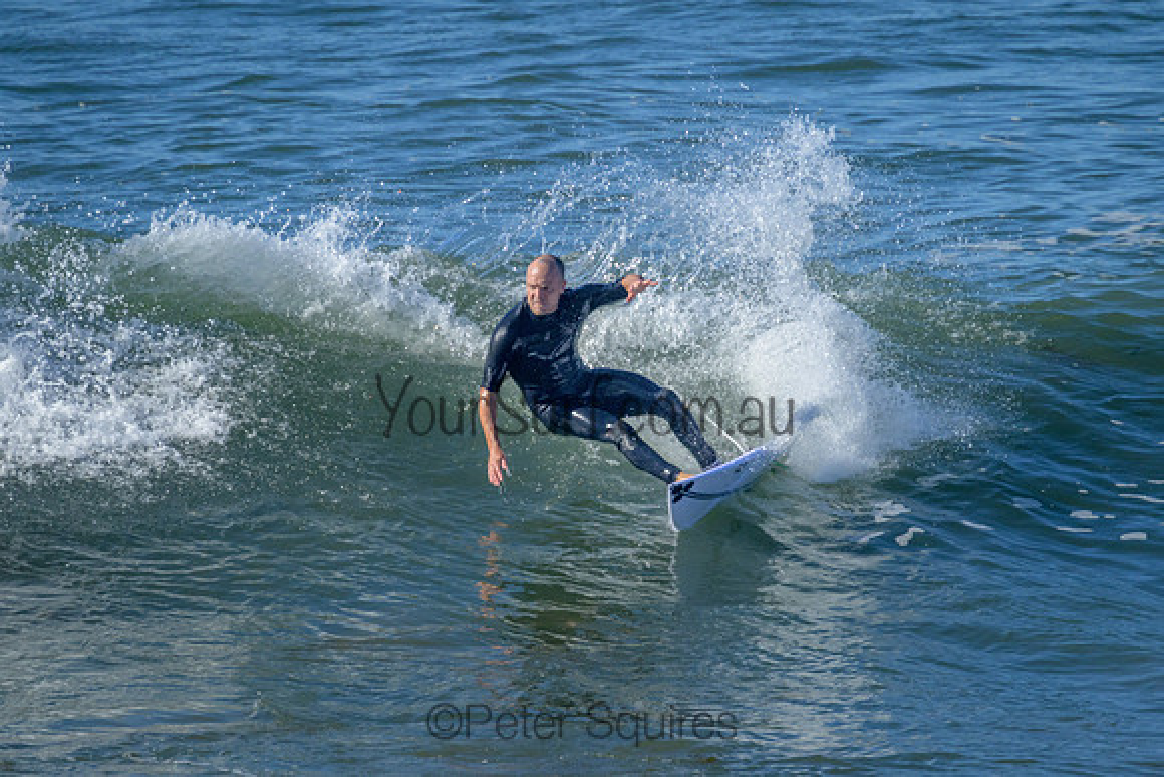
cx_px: 669
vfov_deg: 1.5
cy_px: 375
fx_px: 29758
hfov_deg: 2.2
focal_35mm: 920
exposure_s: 1/2000
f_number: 11
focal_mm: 800
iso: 1100
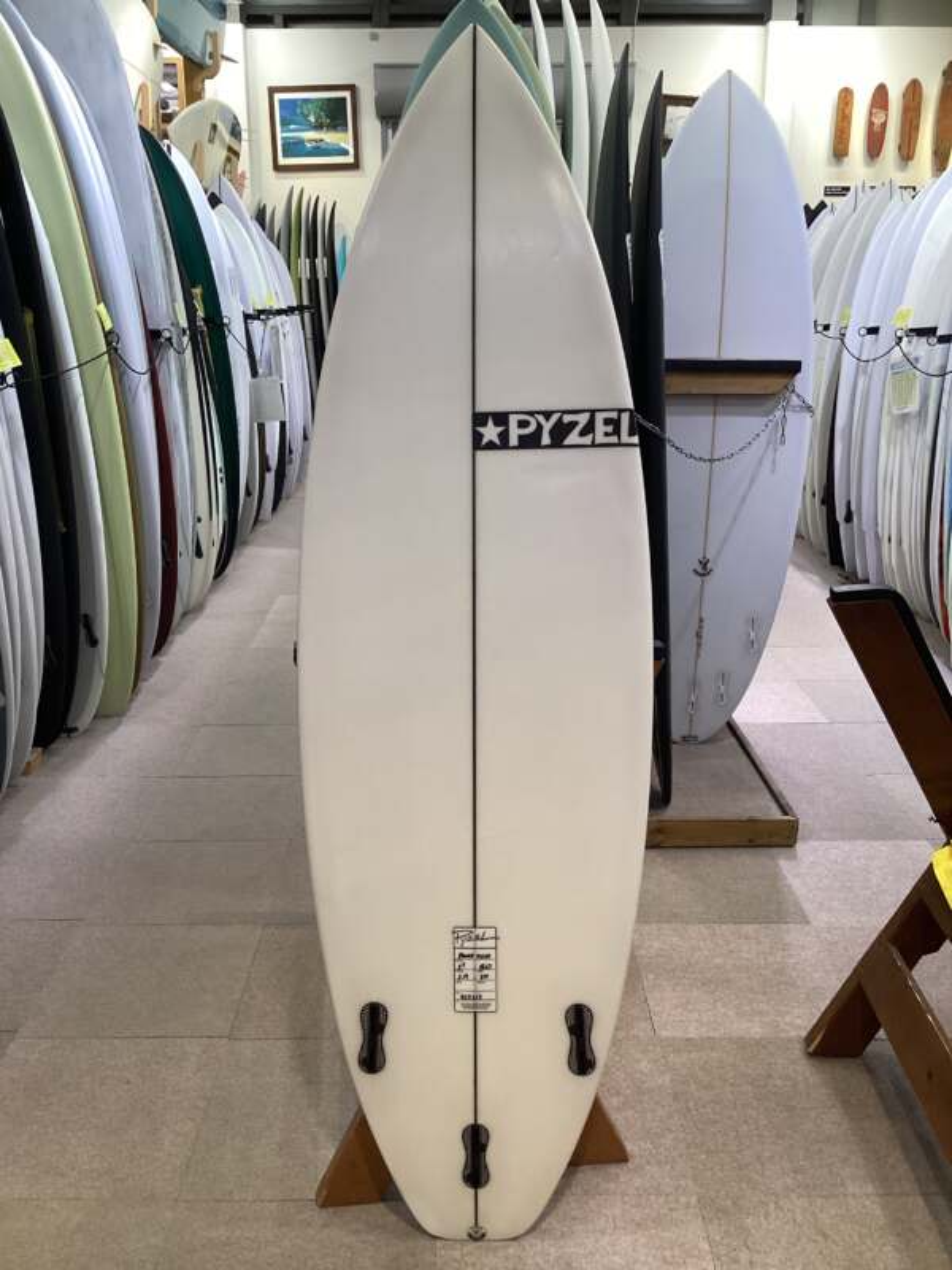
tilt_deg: -17.1
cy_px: 635
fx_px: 1137
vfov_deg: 58.4
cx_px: 476
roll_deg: +0.6
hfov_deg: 45.4
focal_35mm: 31
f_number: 2.4
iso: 80
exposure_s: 1/50
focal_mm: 3.3
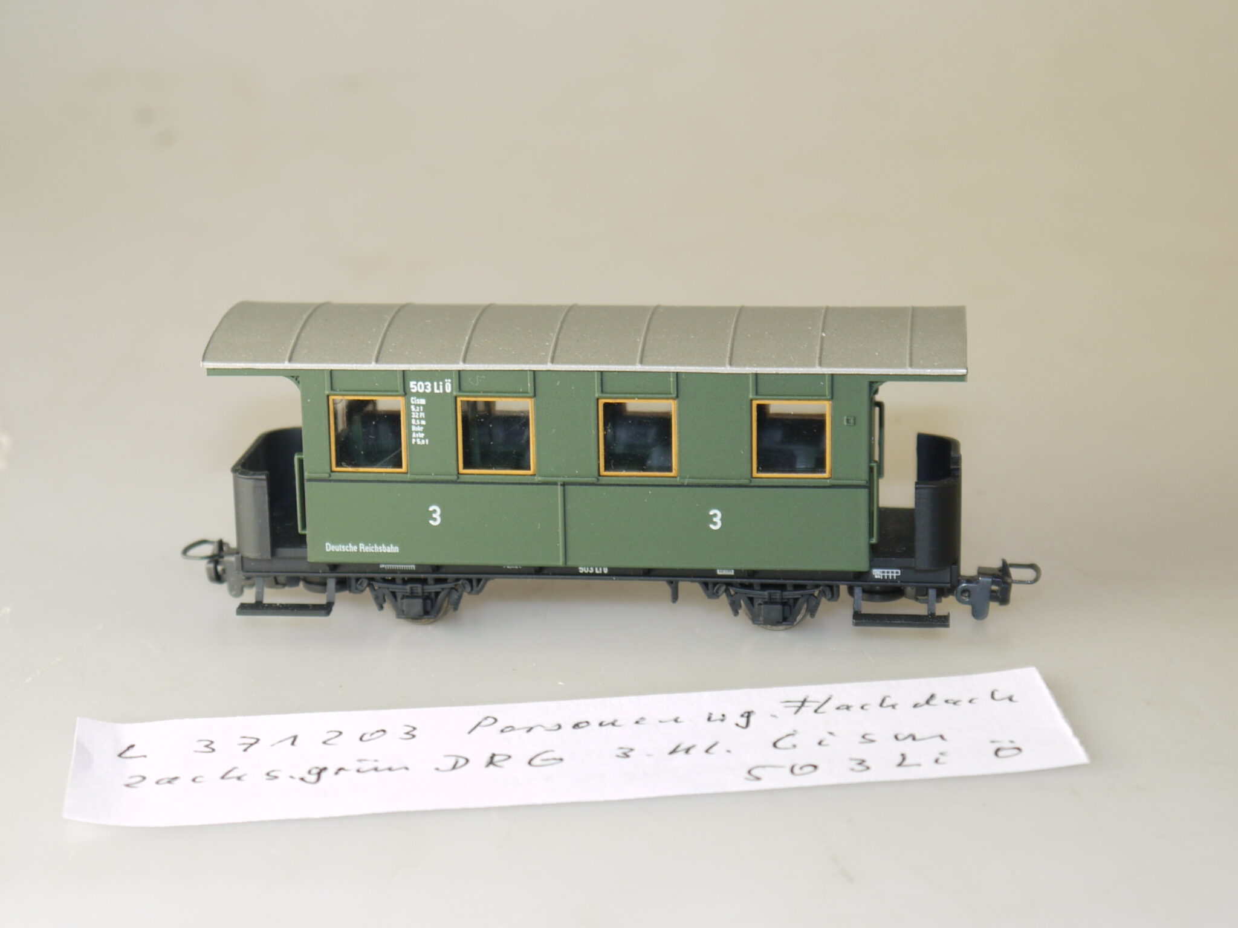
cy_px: 464
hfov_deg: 22.3
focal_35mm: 88
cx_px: 619
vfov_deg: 16.8
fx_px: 3147
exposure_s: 1/50
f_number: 5
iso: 100
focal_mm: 31
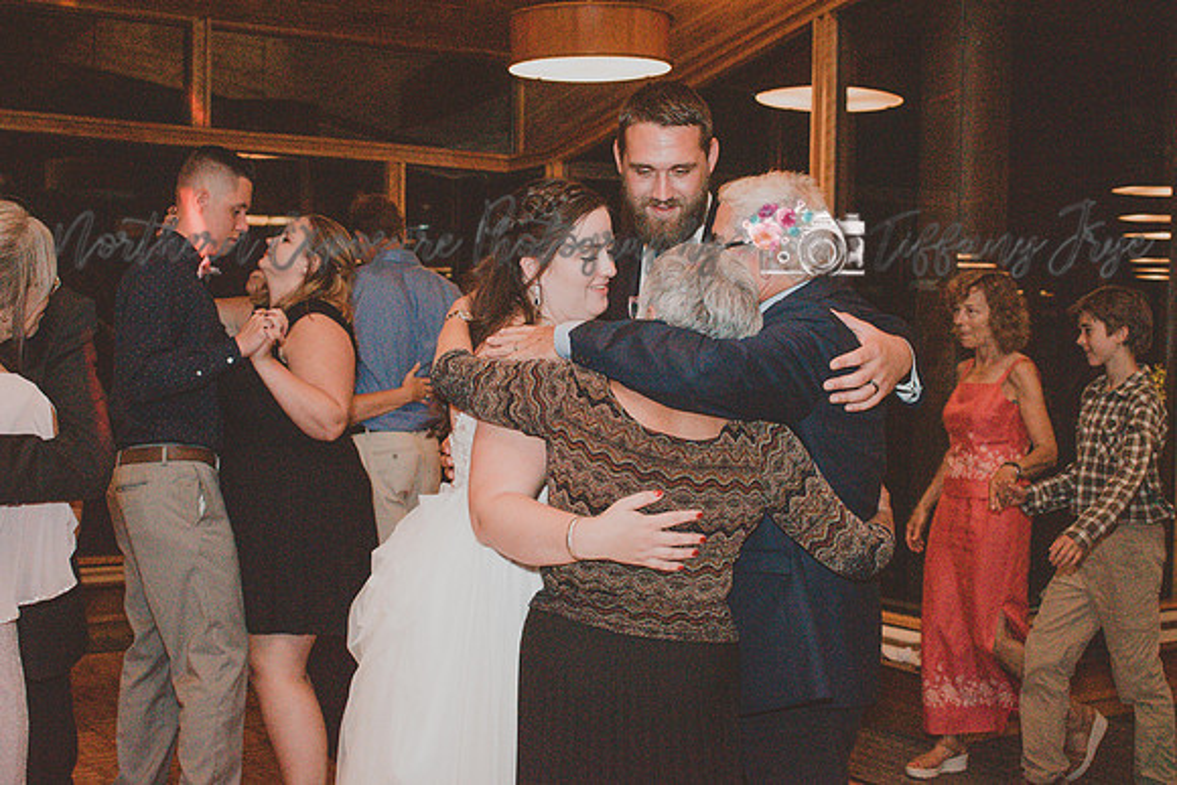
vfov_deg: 26.5
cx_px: 588
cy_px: 392
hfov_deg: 38.9
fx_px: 1668
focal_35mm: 51
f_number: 4.5
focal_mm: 34
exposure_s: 1/60
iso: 6400
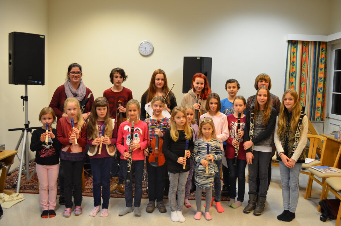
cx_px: 170
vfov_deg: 39.8
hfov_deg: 57.3
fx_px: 312
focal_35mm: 33
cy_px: 113
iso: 800
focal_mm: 22
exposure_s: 1/30
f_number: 3.8
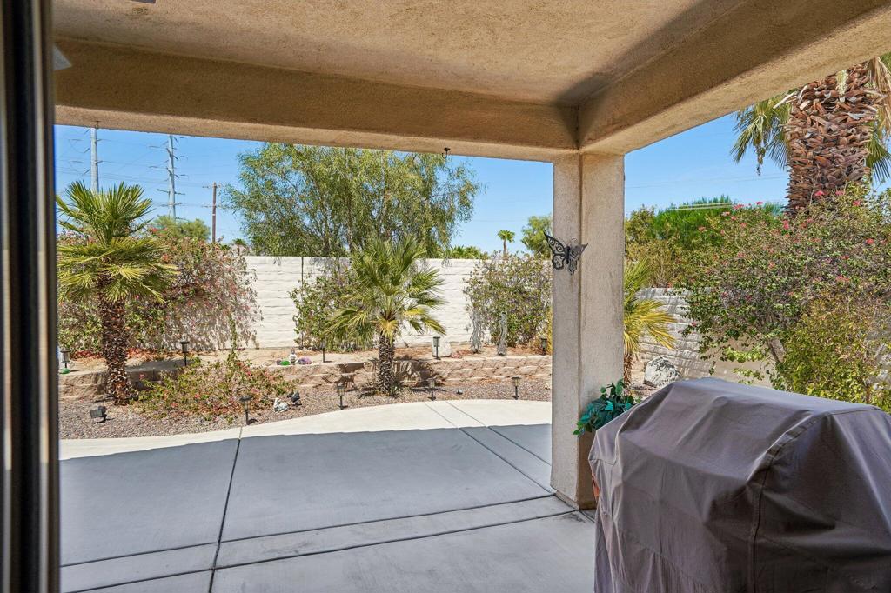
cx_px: 446
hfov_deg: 81.2
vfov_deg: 59.5
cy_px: 296
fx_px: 520
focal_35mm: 21
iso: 100
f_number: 8
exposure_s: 1/250
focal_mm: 21
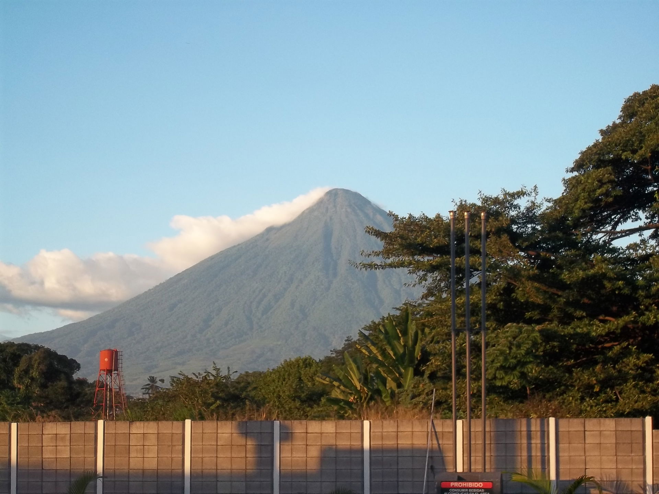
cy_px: 247
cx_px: 330
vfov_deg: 15.4
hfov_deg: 20.4
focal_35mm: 96
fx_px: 1828
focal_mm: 17.1
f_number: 5.2
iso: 80
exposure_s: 1/160
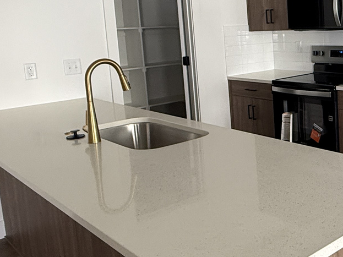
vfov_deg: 31.2
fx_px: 456
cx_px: 324
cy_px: 81
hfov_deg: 37.8
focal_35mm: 46
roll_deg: +2.0
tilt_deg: -6.2
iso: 200
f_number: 2.2
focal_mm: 2.22
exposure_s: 1/99
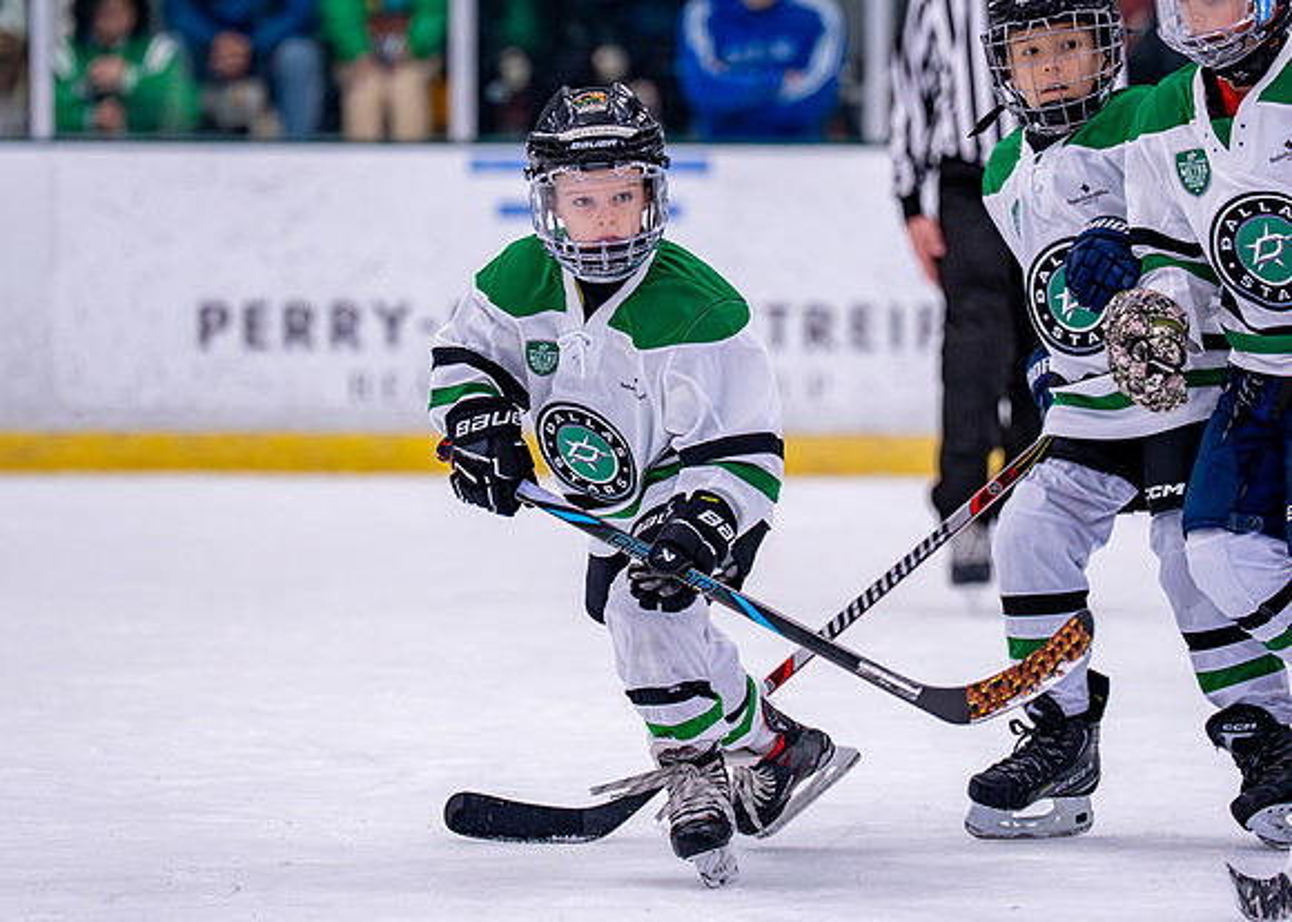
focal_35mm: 237
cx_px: 681
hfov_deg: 8.5
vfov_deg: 6.1
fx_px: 8693
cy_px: 372
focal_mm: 165
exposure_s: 1/1250
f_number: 2.8
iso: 2500
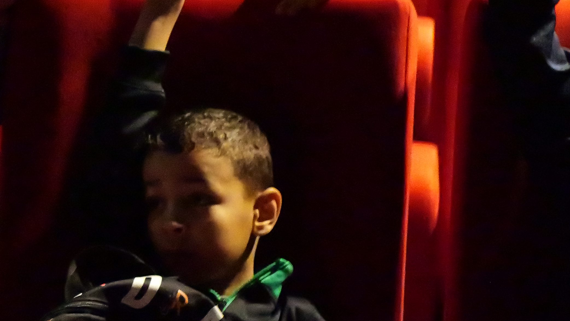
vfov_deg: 8.0
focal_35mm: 151
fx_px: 2282
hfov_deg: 13.6
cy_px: 29
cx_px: -195
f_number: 2.5
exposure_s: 1/200
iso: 16000
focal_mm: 25
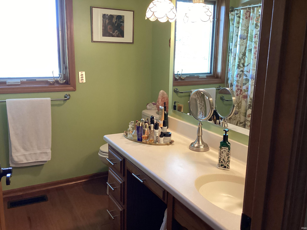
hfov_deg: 56.8
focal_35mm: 32
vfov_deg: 44.2
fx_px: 284
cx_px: 151
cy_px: 111
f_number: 2.4
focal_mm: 3.3
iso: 200
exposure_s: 1/50
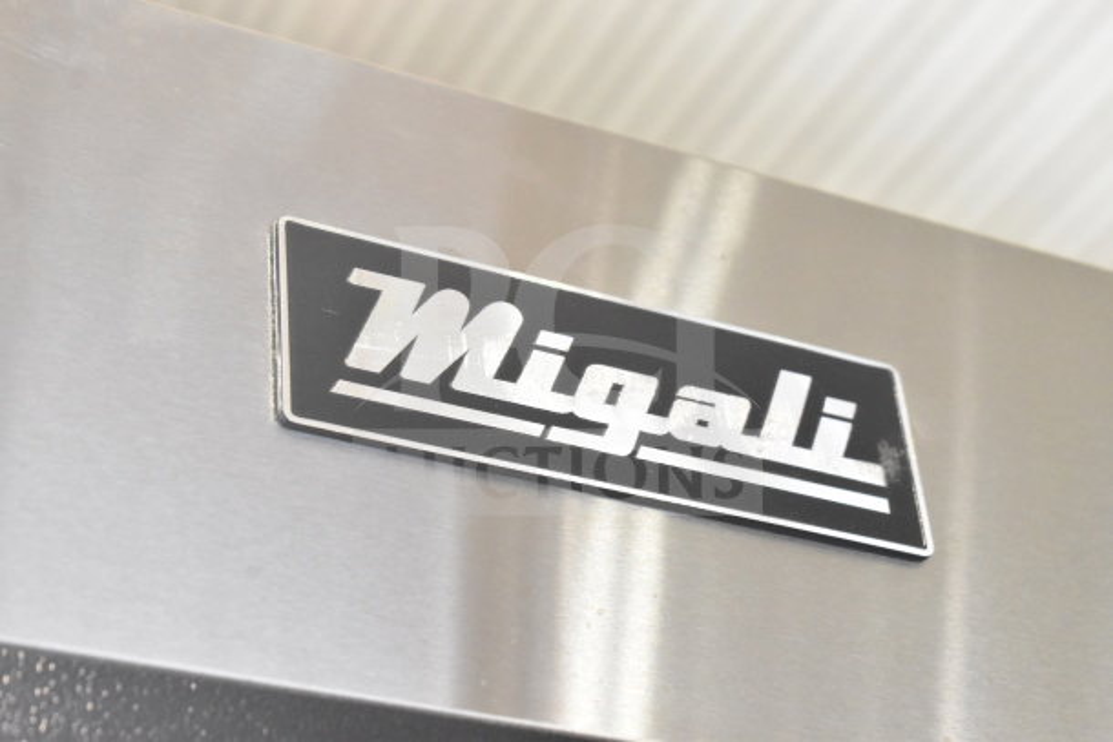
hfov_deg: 24.6
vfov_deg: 16.6
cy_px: 371
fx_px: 2551
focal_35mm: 82
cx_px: 556
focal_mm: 55
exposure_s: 1/200
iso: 6400
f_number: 7.1
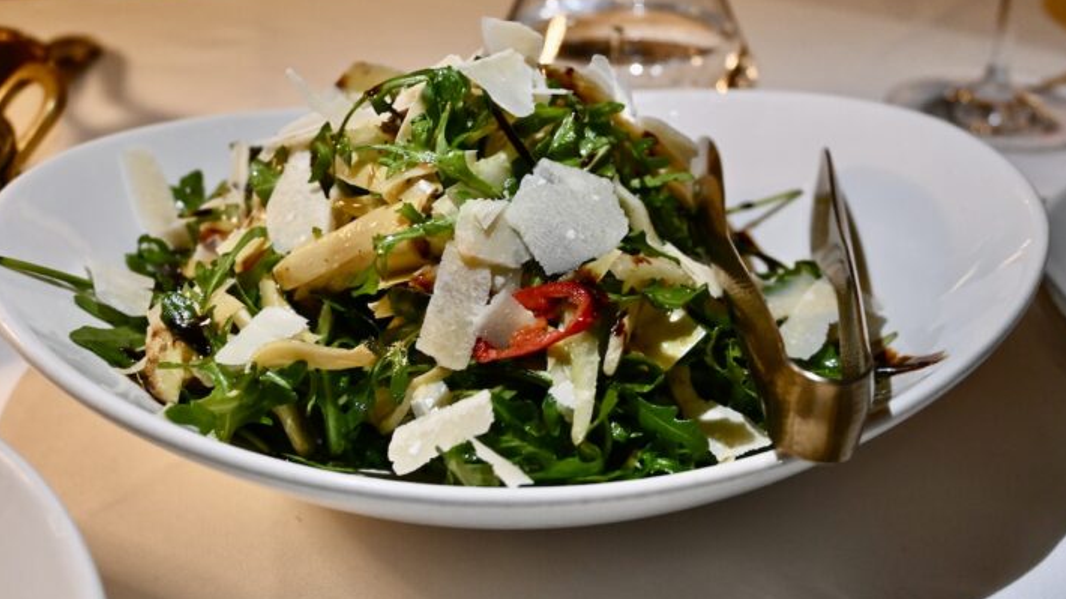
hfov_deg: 53.0
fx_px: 1069
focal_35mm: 38
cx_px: 518
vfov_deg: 31.3
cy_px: 266
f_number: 4
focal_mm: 22.5
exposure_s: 1/40
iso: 1100
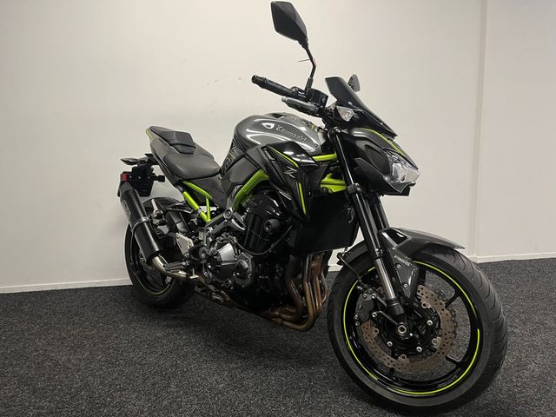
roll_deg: +2.4
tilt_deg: -9.9
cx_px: 278
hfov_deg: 67.3
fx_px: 418
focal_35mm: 26
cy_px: 208
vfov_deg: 53.1
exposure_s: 1/50
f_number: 1.6
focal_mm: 5.1
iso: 80
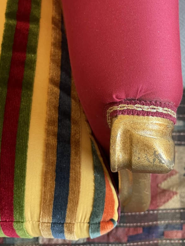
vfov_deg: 46.8
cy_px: 129
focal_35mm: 40
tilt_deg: -75.0
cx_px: 114
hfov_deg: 35.8
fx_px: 285
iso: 125
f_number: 1.6
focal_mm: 4.2
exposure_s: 1/85
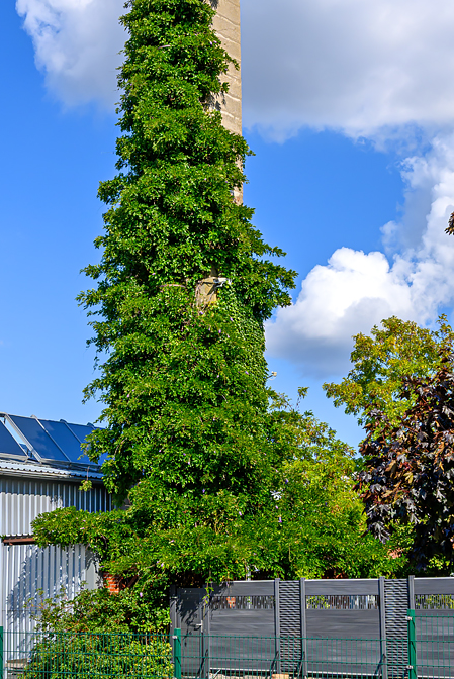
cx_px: 185
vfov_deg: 34.4
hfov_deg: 23.4
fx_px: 1095
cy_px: 293
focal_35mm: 58
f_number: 9.5
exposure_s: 1/750
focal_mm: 26
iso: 200
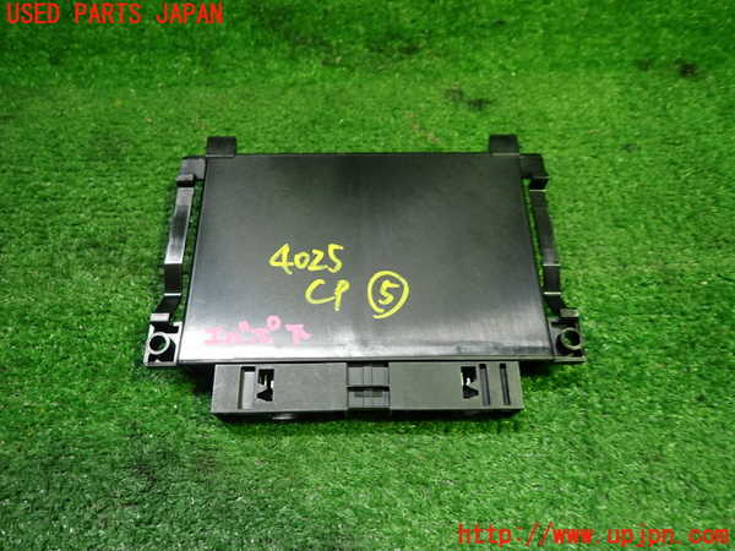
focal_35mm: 25
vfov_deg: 54.9
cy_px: 276
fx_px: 531
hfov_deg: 69.4
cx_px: 368
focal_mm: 4.5
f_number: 2
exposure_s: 1/50
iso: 200
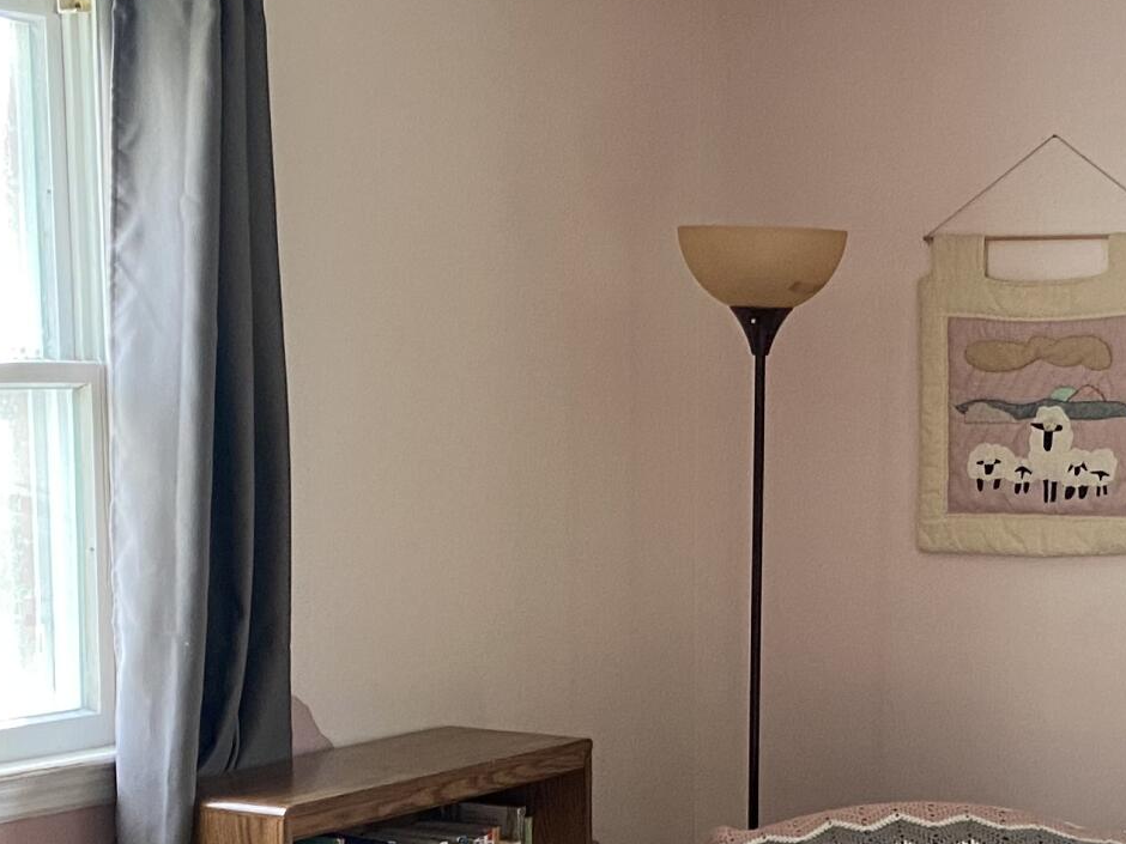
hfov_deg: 23.3
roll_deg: -0.5
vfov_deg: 17.4
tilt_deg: -11.0
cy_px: 812
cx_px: 828
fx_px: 2700
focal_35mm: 83
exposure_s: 1/64
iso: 125
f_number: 1.8
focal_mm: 4.25
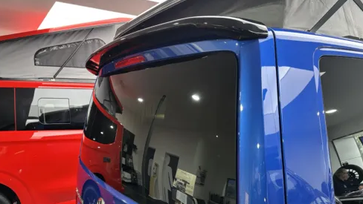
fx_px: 279
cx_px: 182
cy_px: 127
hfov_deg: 66.0
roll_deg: +0.8
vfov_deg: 40.0
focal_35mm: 29
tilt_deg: -5.5
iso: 250
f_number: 1.6
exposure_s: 1/50
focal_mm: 5.96
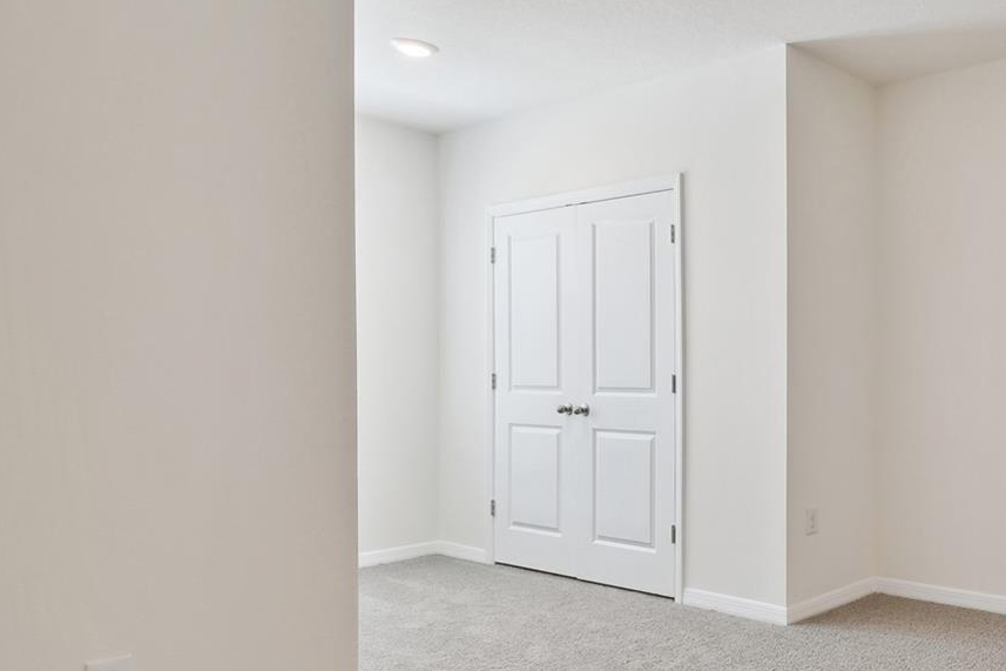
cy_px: 392
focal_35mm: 28
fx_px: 782
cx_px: 925
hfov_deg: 55.7
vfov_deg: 46.2
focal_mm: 10
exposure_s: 1/6
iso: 100
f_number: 7.1
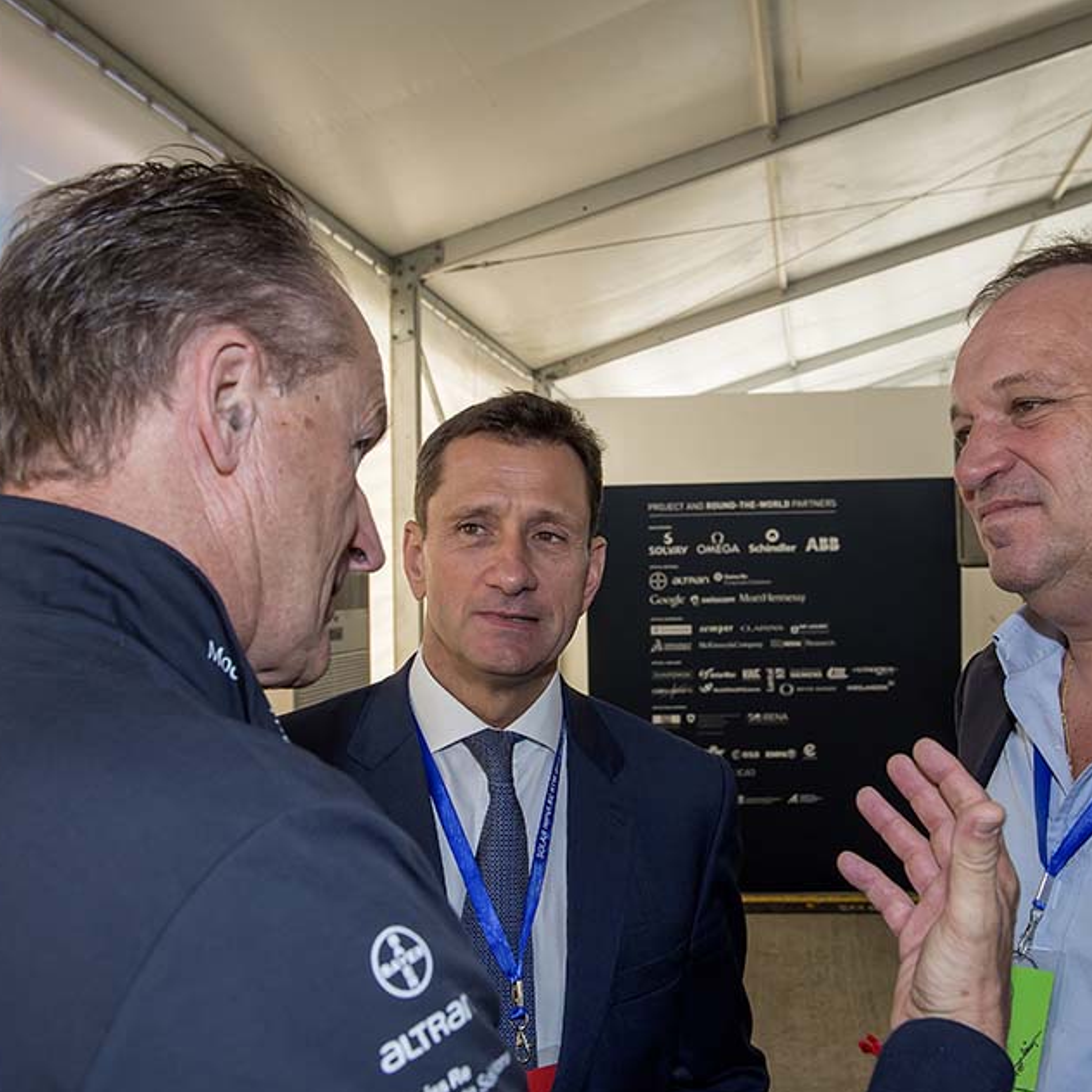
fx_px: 1428
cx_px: 610
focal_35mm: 40
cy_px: 549
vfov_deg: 41.9
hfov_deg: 41.8
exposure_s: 1/160
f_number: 8
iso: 640
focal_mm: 31
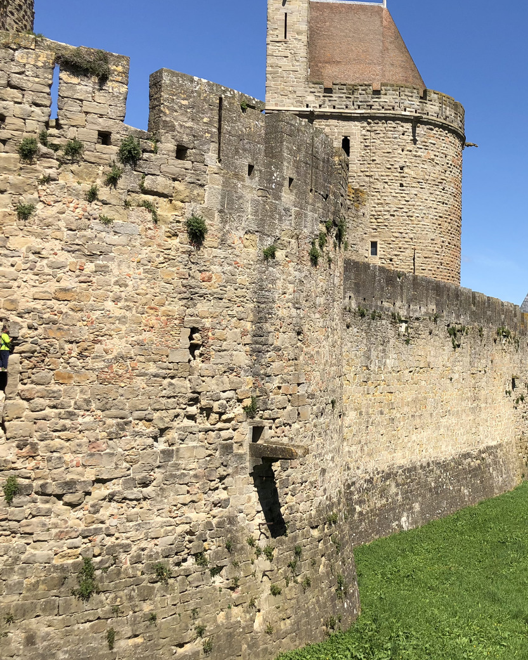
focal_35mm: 42
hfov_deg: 34.4
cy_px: 294
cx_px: 437
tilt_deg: +5.8
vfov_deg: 43.8
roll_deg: -0.1
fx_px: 820
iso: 20
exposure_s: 1/2183
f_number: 1.8
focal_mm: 4
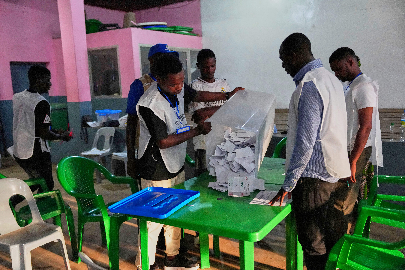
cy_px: 135
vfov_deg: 38.9
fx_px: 382
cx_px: 202
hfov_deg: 55.8
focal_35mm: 34
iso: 6400
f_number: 2.8
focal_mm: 34
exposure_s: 1/250
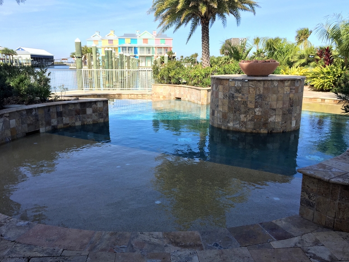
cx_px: 175
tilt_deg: -13.4
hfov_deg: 60.0
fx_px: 303
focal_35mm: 30
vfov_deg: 46.8
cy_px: 132
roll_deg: -1.5
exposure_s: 1/942
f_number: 2.2
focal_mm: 4.15
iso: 32
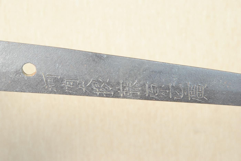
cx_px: 120
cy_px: 80
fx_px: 955
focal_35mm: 142
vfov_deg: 9.7
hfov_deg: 14.4
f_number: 11
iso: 400
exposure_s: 1/2
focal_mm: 95
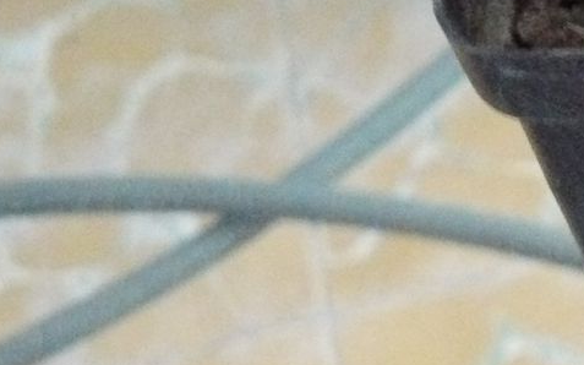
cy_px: -167
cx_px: 915
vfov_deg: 9.9
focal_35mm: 128
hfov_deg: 15.0
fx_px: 2037
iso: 800
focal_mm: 6
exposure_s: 1/13
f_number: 2.8
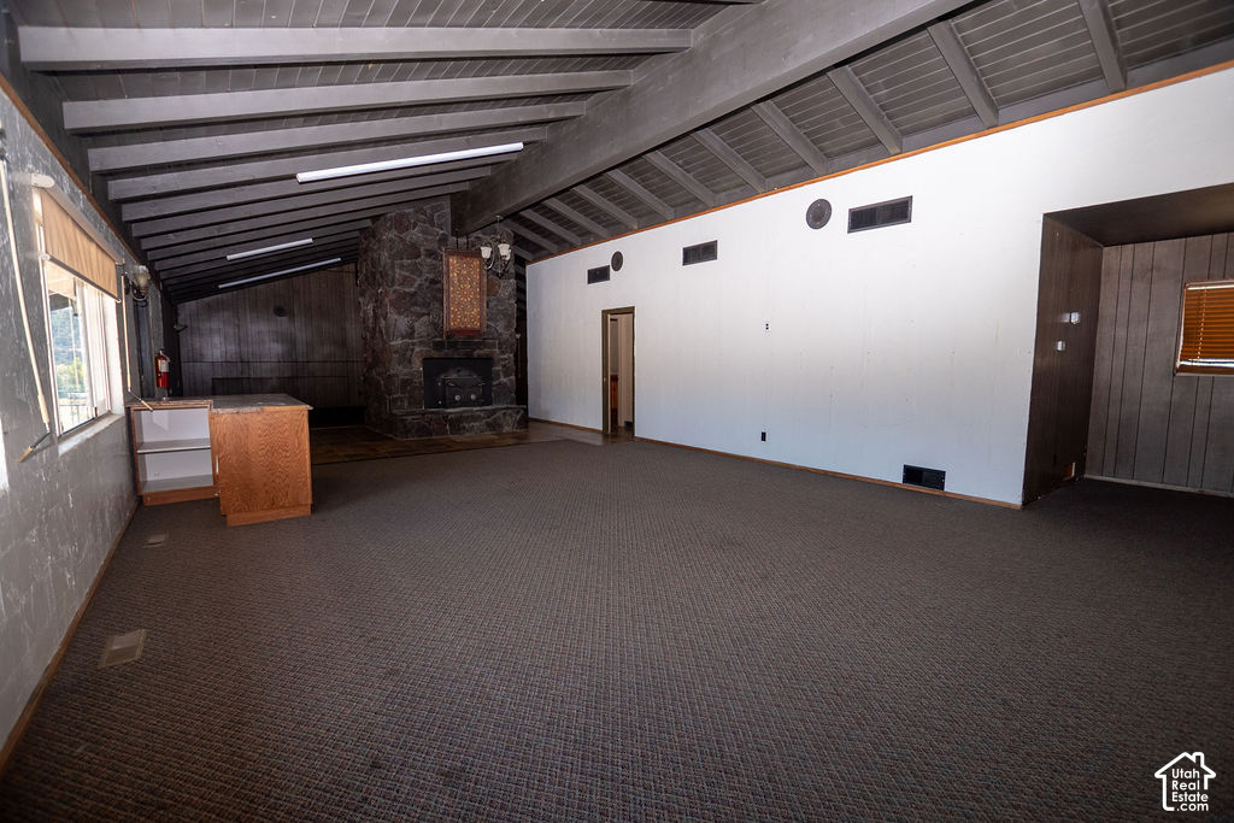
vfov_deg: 77.3
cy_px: 412
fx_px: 514
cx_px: 617
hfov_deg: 100.4
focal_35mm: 15
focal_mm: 10
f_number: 4
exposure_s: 1/200
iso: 100
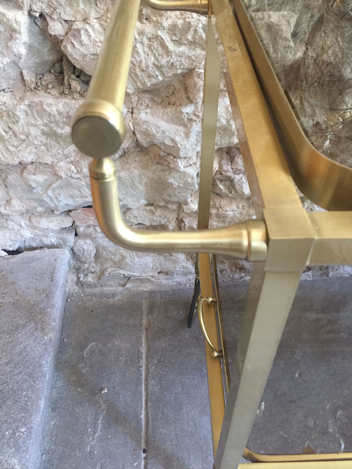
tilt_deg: -44.3
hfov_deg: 48.2
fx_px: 393
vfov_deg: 61.7
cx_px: 176
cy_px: 234
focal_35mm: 29
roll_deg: +3.3
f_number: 2.2
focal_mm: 4.15
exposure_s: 1/25
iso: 250
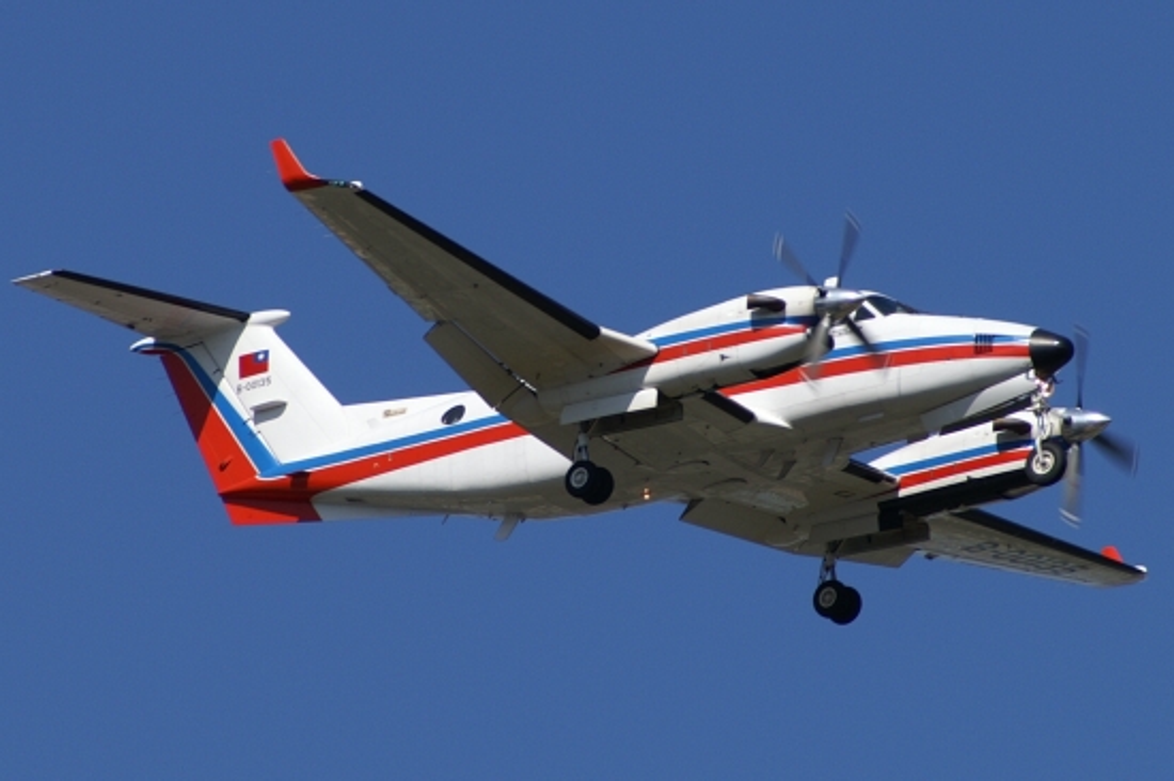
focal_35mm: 420
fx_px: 13688
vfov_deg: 3.3
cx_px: 587
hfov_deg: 4.9
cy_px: 390
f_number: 8
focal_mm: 280
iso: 100
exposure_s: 1/640
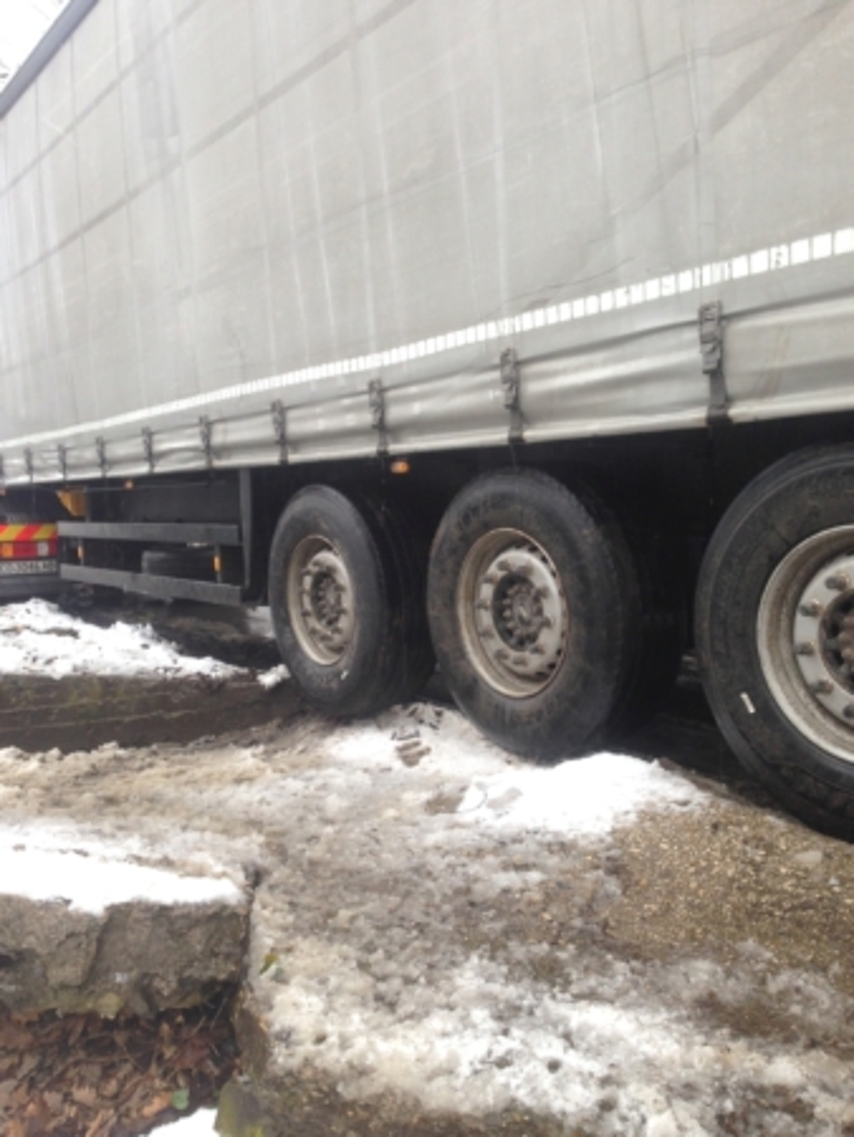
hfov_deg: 43.0
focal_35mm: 33
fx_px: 1084
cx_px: 427
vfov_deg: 55.3
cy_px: 568
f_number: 2.4
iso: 50
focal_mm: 4.12
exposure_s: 1/120
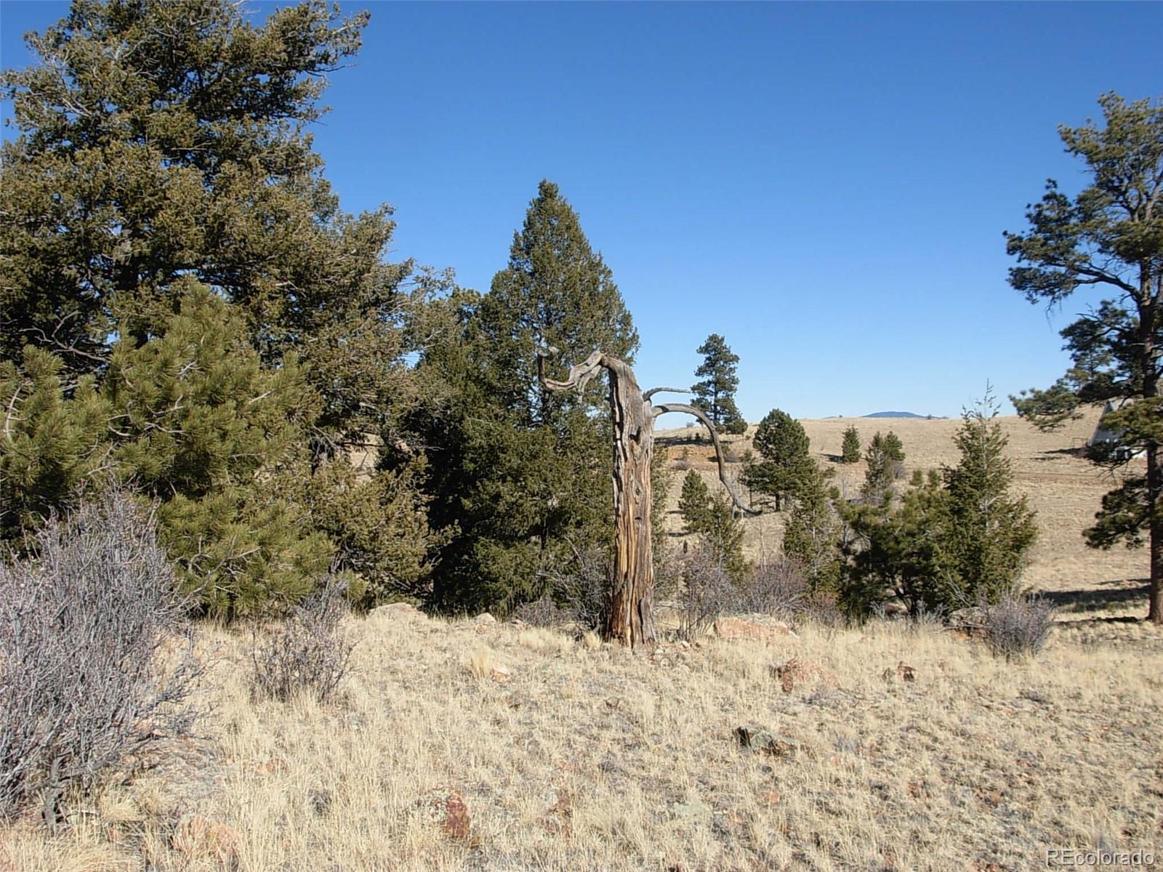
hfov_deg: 49.0
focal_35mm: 38
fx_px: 1277
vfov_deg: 37.7
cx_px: 582
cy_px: 436
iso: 79
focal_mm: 6.3
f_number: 4.9
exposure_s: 1/575
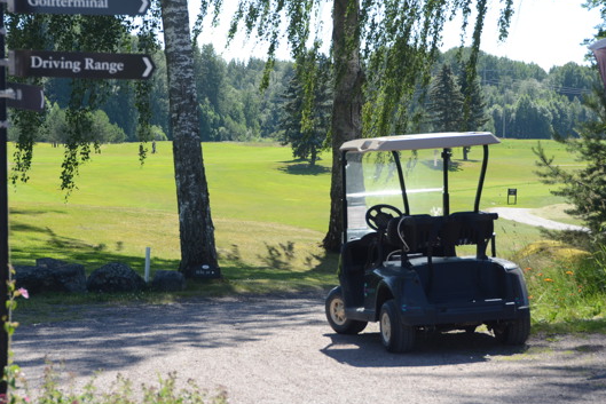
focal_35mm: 119
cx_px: 306
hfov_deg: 17.2
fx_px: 2004
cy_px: 185
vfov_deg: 11.5
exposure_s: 1/800
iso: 400
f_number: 7.1
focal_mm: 70
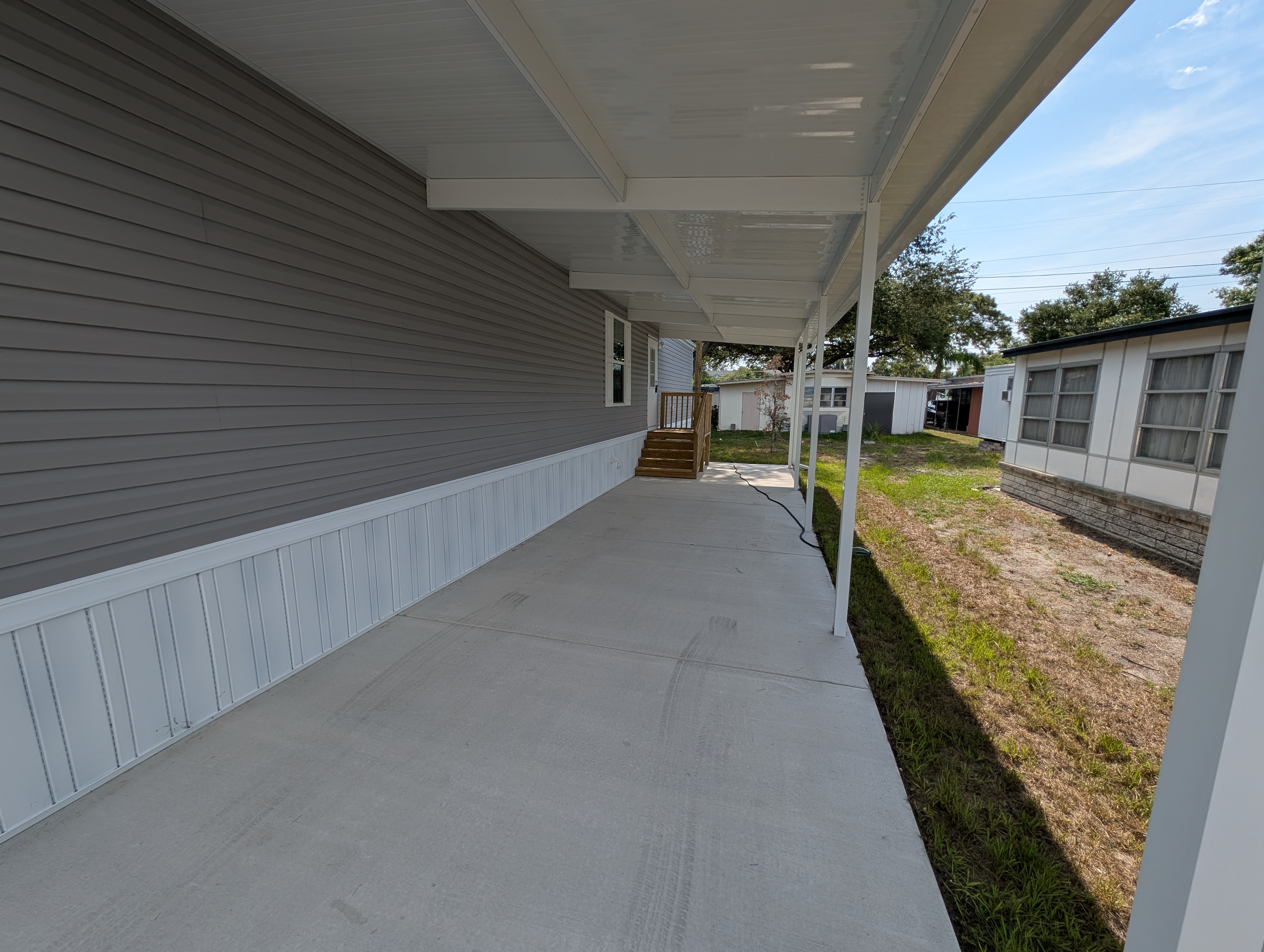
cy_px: 476
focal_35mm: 12
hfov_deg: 110.5
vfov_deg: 94.6
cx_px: 632
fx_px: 439
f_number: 1.95
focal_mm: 2.23
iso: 40
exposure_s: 1/2119
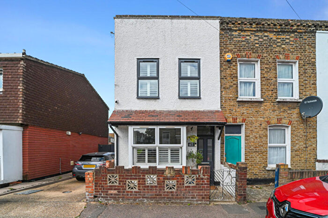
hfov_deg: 104.3
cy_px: 109
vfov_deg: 81.2
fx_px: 127
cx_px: 164
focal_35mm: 14
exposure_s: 1/1250
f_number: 8
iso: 640
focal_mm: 14
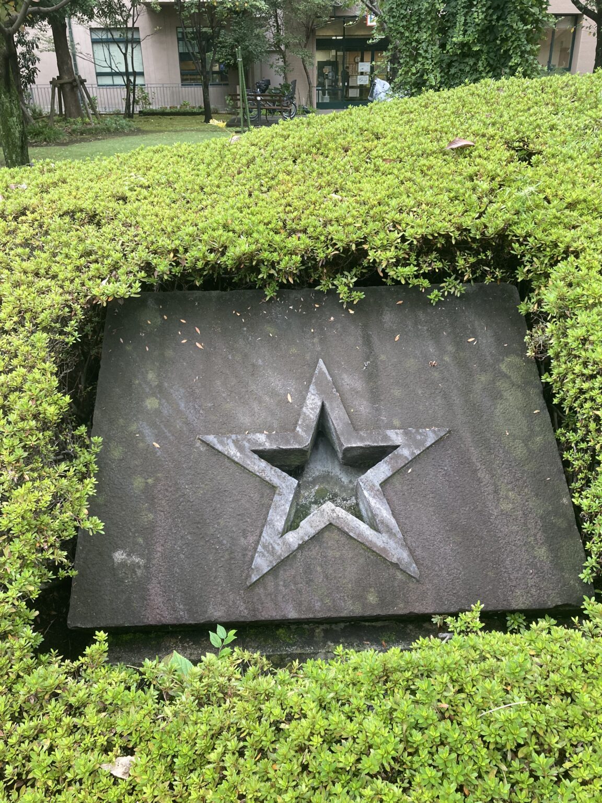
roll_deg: +0.4
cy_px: 402
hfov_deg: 49.7
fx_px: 649
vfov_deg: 63.4
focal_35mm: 28
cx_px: 301
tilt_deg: -23.4
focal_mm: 3.99
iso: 50
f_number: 1.8
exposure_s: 1/121
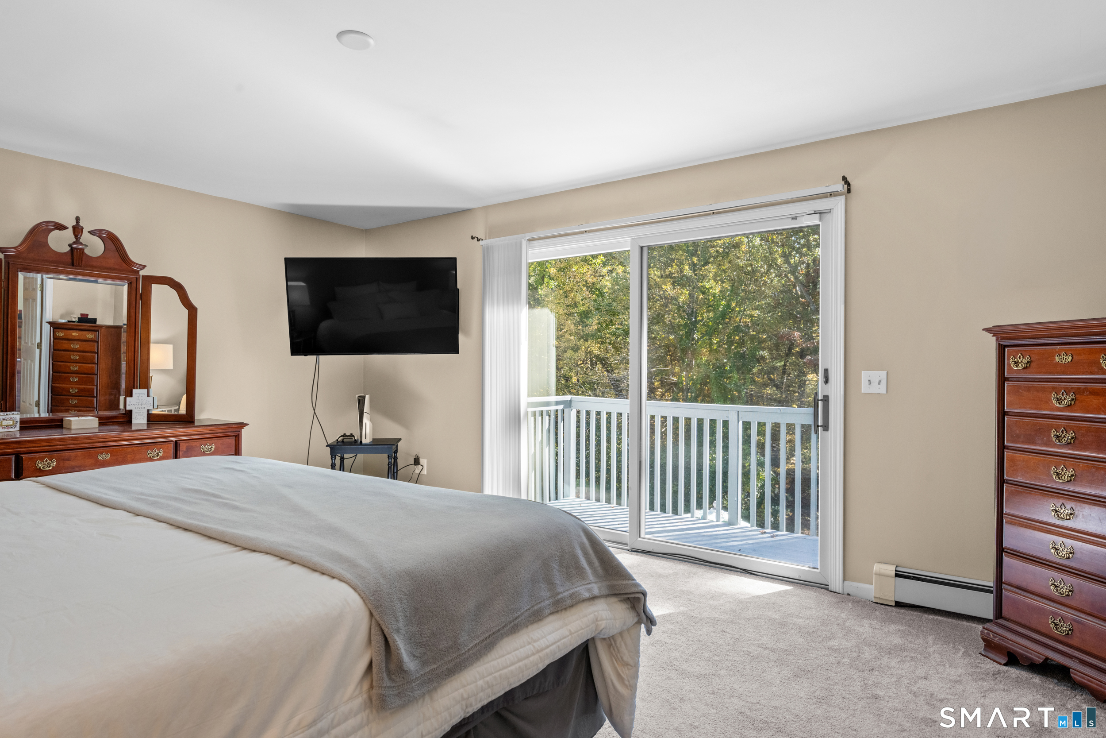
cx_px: 553
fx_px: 614
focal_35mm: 20
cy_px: 369
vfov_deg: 61.9
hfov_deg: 84.0
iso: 400
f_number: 9
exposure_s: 1/13
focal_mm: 20
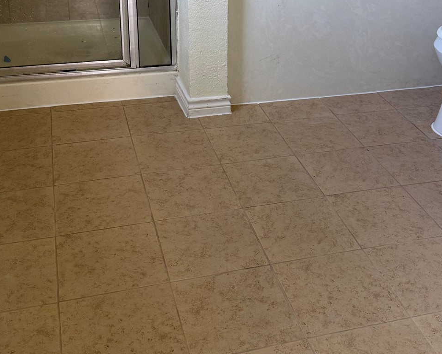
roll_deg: -2.7
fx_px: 654
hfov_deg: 37.3
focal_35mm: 50
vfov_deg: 29.7
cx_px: 255
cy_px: 83
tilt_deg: -21.5
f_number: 1.78
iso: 200
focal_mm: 6.76
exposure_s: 1/121
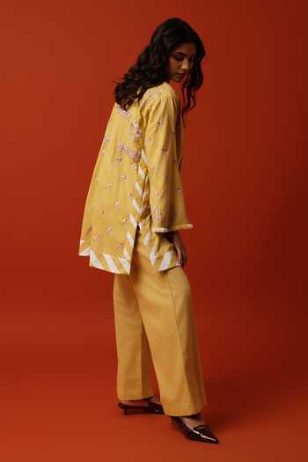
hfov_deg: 19.5
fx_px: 898
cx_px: 154
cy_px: 231
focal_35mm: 70
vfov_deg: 28.8
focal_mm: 70
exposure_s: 1/125
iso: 125
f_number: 9
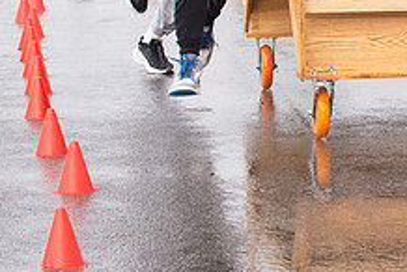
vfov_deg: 5.6
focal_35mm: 246
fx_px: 2785
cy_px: -49
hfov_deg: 8.3
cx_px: 518
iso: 800
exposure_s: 1/400
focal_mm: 70
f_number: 7.1
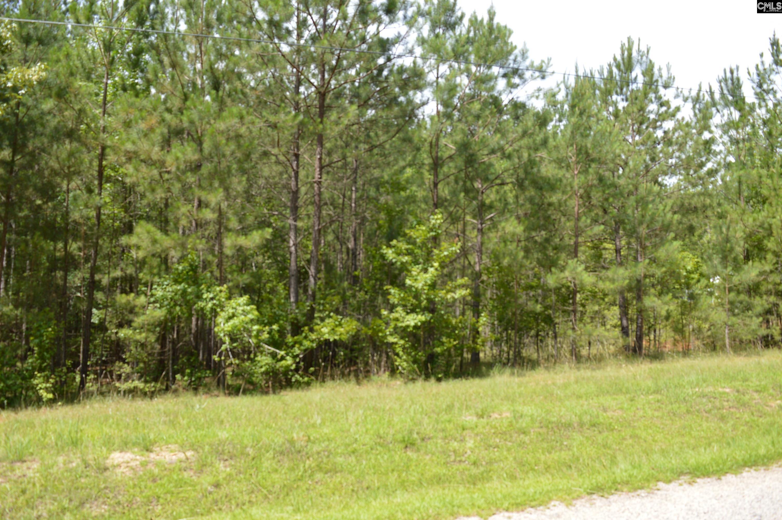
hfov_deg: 67.4
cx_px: 391
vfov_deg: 47.8
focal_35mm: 27
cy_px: 260
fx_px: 586
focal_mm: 18
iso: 100
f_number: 6.3
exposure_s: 1/160
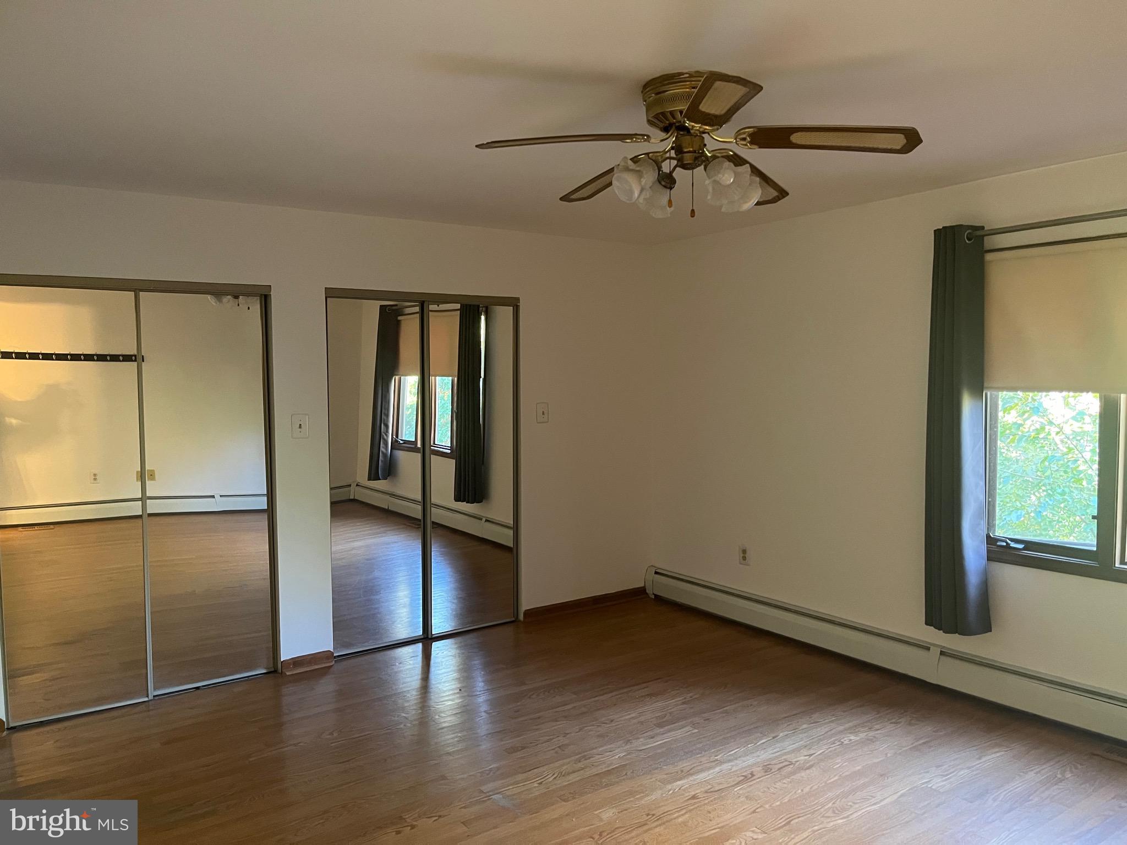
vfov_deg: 53.1
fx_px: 846
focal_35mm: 26
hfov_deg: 67.3
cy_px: 422
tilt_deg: -2.9
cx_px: 564
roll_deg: +1.2
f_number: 1.6
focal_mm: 5.1
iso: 500
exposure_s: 1/60
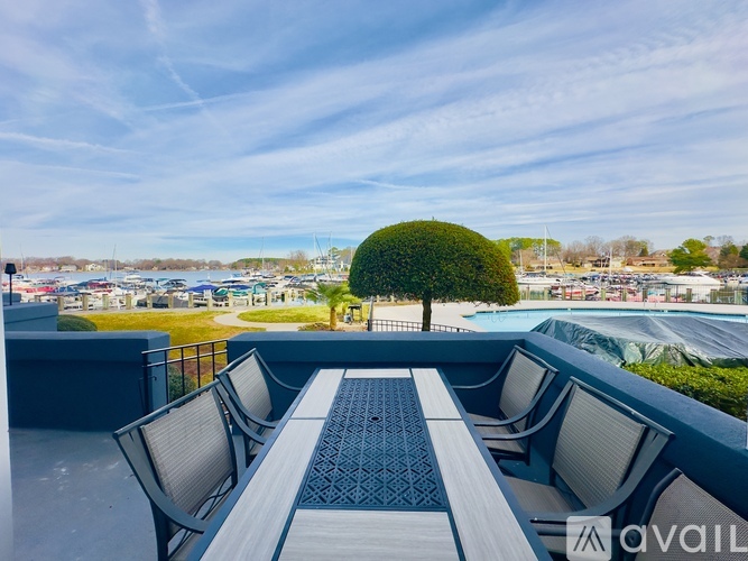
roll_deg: +0.6
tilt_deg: -1.7
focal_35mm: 14
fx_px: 302
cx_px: 374
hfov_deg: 102.1
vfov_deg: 85.7
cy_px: 280
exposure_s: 1/1435
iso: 40
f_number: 2.2
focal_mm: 2.22
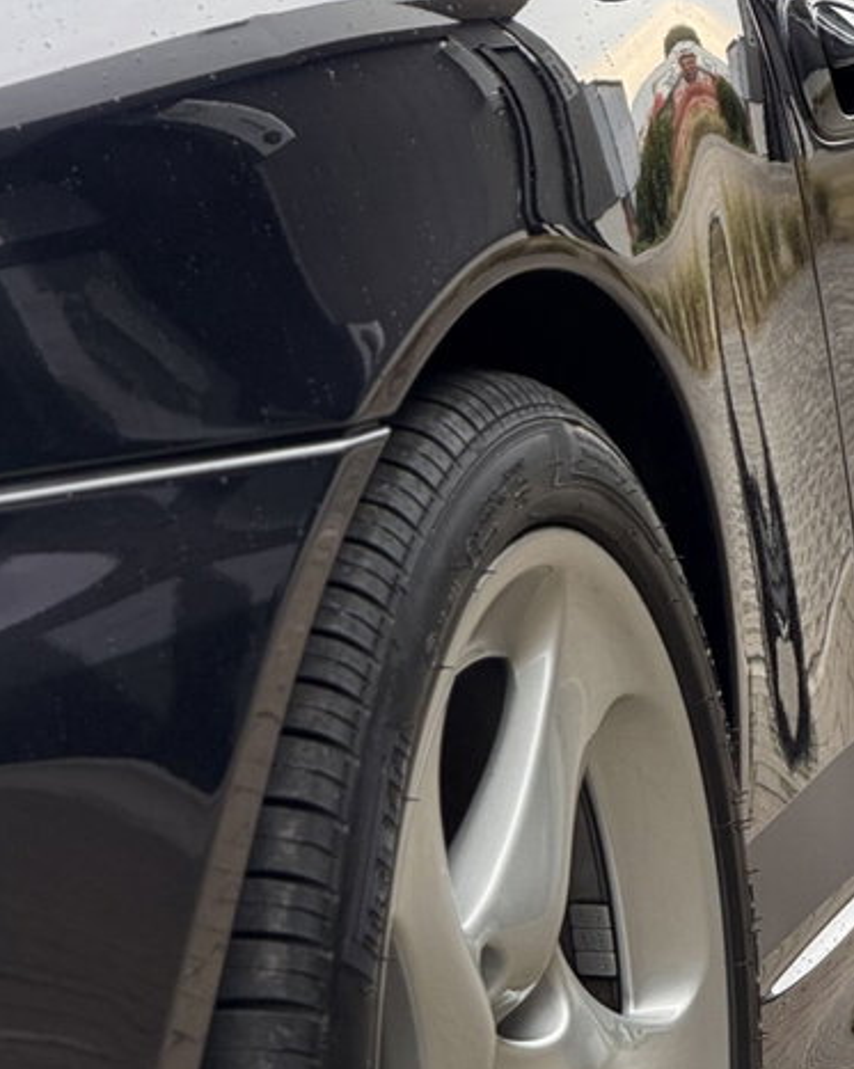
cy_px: 144
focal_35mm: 257
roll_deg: +0.2
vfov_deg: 7.5
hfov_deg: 6.0
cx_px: 799
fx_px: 8128
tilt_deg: -4.2
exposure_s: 1/99
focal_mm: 15.66
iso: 50
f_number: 2.8
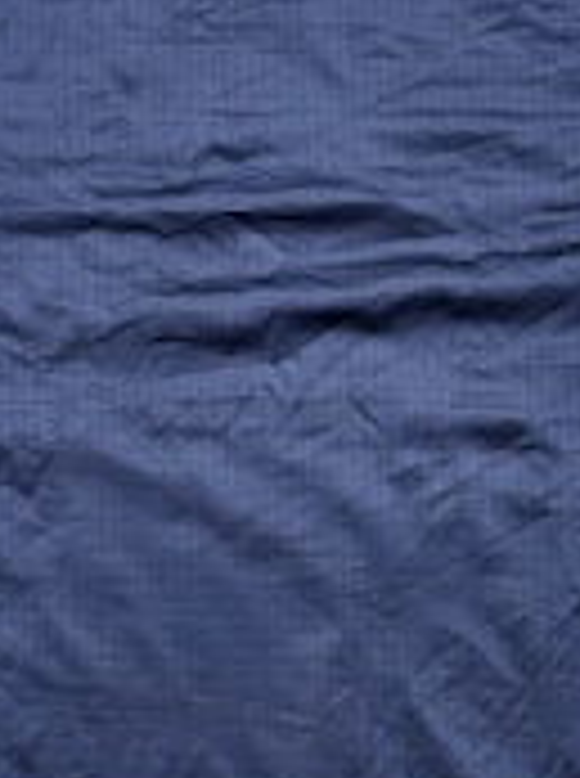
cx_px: 234
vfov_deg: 22.1
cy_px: 414
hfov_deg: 16.5
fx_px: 1996
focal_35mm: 89
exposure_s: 1/100
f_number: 1.78
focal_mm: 6.76
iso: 80
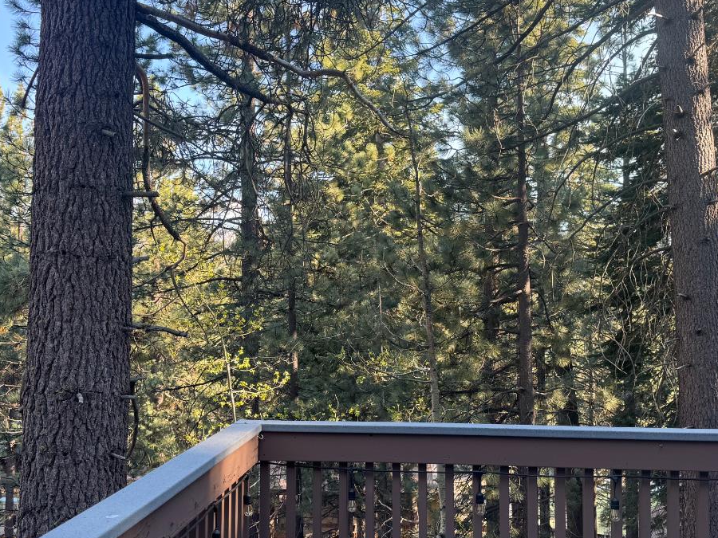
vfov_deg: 35.9
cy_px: 291
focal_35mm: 40
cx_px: 340
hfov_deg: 46.8
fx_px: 830
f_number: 1.78
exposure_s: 1/176
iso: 64
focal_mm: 6.76
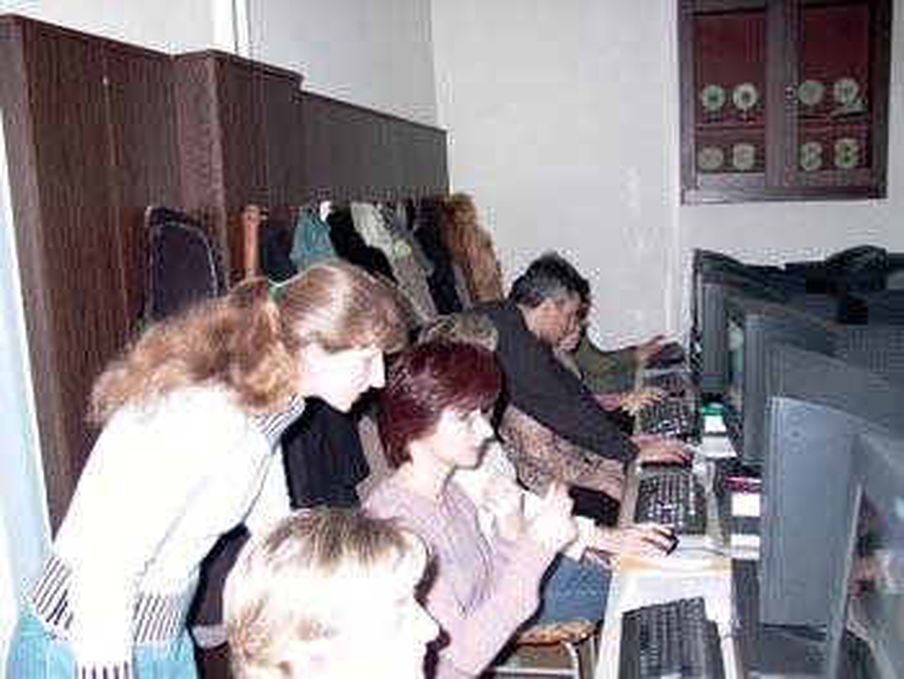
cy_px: 340
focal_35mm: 33
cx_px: 452
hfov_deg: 55.3
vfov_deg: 43.0
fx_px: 862
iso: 100
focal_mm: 7.13
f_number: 2.04
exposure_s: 1/64.2
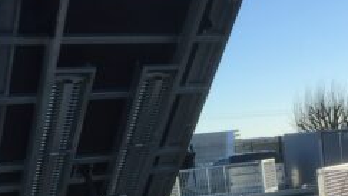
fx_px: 720
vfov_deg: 15.1
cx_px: 190
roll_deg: +5.7
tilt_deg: -5.3
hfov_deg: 27.2
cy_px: 217
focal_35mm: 78
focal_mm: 4.15
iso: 32
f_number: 2.2
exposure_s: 1/1522
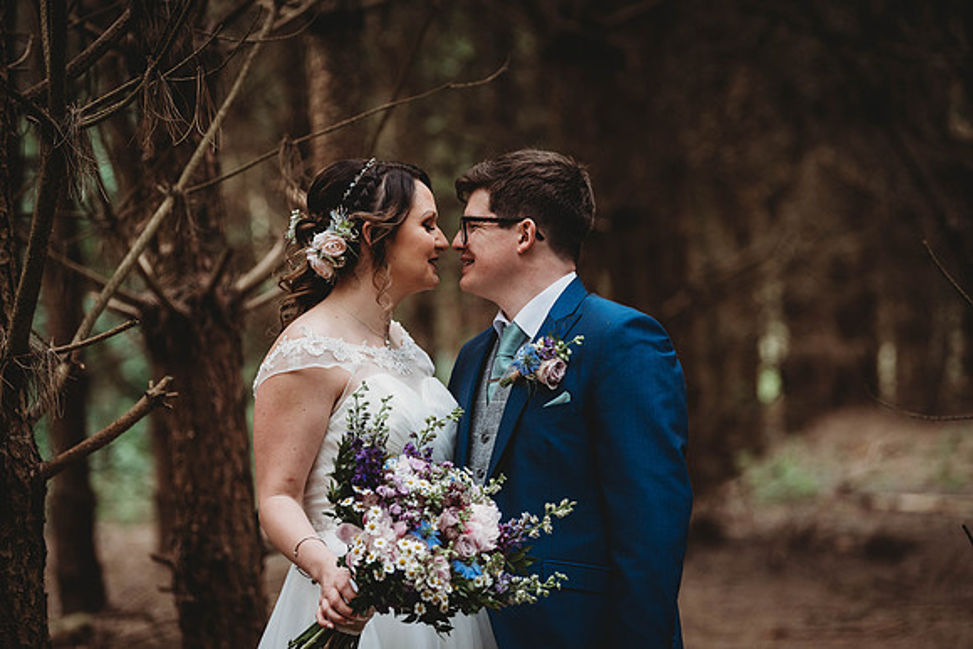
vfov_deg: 10.2
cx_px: 486
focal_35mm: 135
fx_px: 3649
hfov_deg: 15.2
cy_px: 324
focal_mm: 135
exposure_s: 1/200
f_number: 3.2
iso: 450
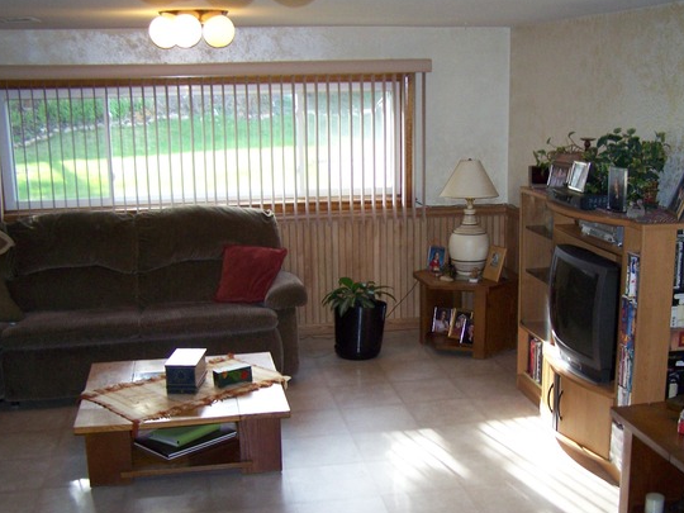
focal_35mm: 45
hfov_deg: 42.0
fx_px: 889
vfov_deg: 32.1
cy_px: 298
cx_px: 394
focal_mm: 6.3
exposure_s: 1/60
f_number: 2.8
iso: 160
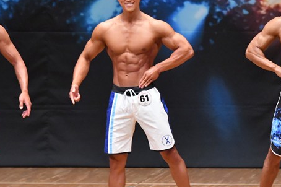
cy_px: 94
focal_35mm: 435
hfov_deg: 4.7
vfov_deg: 3.2
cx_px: 201
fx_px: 3393
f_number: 5.6
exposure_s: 1/400
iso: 8000
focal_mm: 170
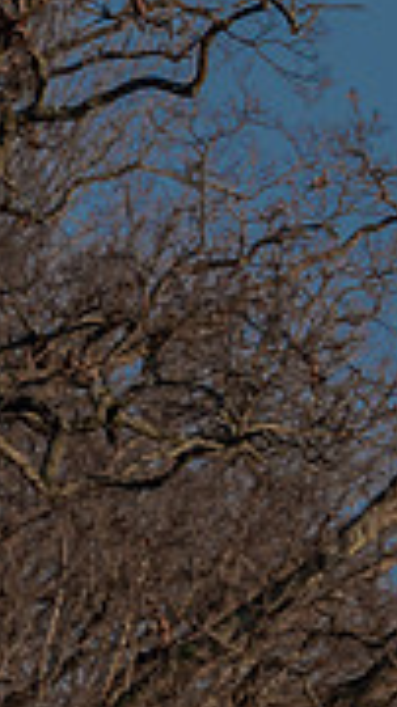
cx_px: 584
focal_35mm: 3740
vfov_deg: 0.6
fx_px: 70124
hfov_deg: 0.3
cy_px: -84
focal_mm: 600
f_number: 6.3
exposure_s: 1/1000
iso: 450
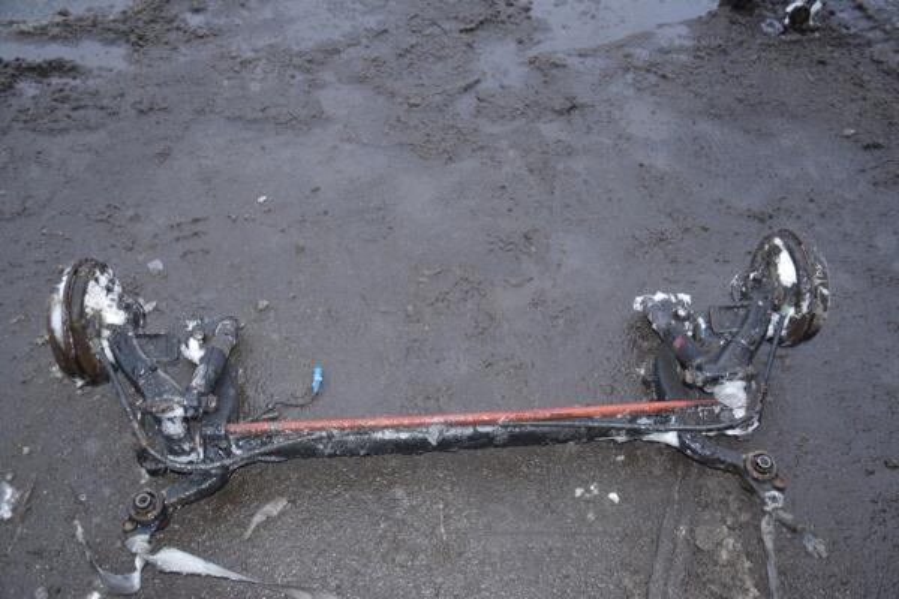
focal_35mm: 32
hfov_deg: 59.5
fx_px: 787
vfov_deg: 41.7
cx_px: 450
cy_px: 300
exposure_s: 1/80
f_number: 5
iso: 800
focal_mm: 21
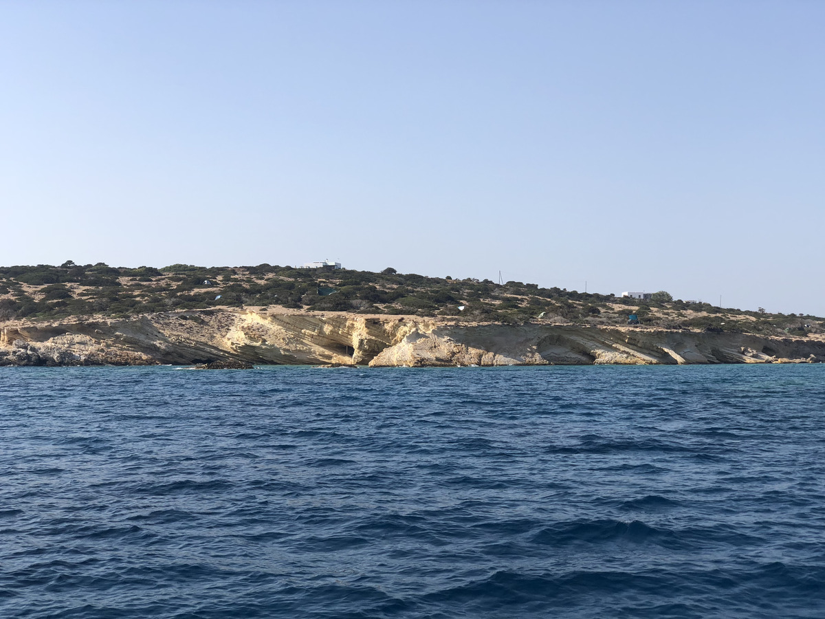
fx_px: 1239
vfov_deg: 28.0
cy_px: 310
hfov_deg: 36.8
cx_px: 412
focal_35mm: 52
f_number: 2.4
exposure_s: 1/1230
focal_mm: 6
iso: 16
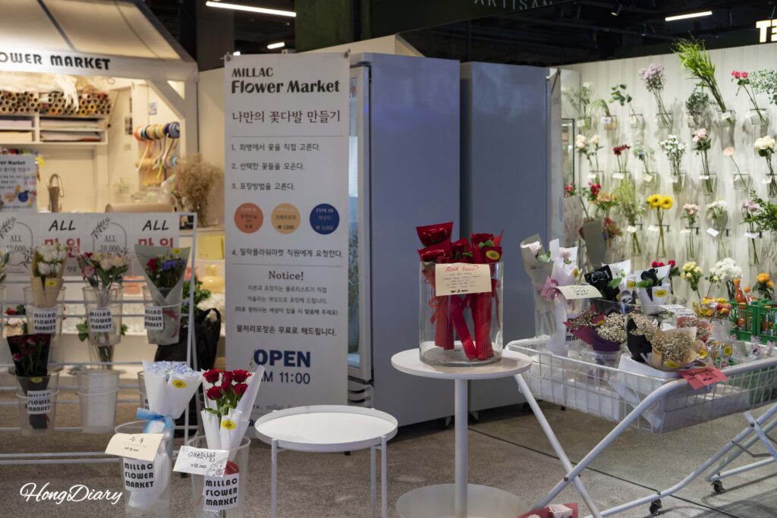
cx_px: 388
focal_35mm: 42
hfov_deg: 46.4
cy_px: 259
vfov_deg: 31.9
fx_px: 907
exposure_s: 1/160
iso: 1000
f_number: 5.6
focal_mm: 42
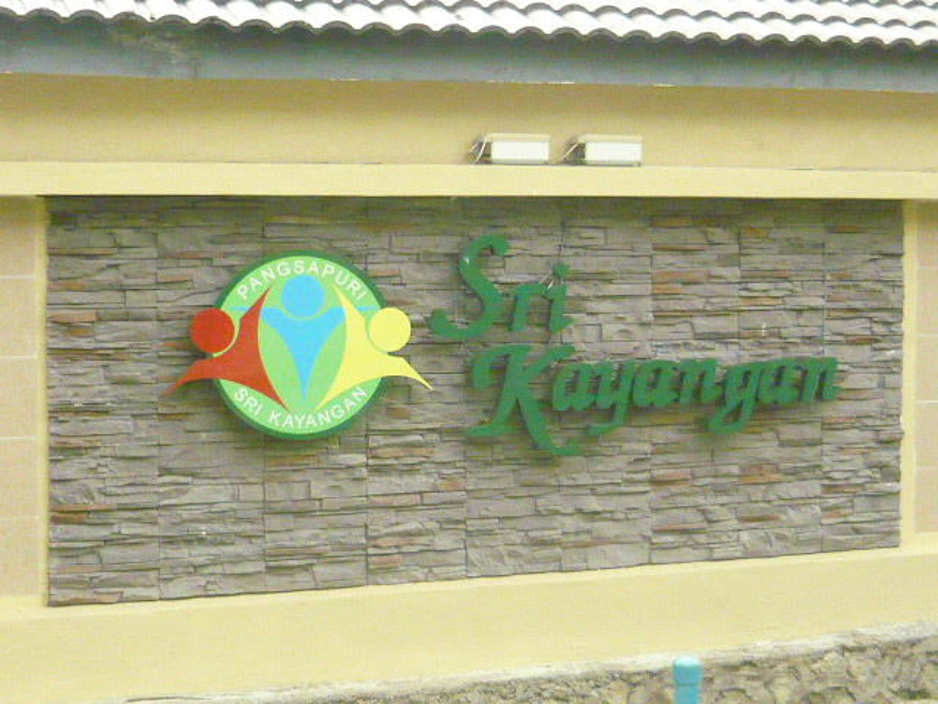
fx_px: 1572
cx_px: 469
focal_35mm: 58
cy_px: 352
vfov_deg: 25.2
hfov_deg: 33.2
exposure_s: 1/320
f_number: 8
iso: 1600
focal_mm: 6
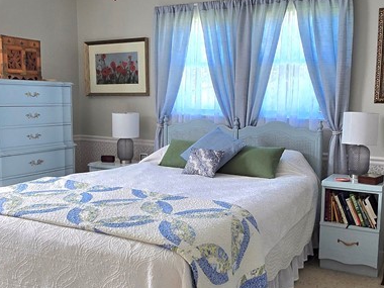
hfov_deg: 52.2
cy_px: 156
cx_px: 232
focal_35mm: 35
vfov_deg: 40.7
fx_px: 388
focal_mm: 2.2
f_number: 2.2
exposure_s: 1/60.2
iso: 64
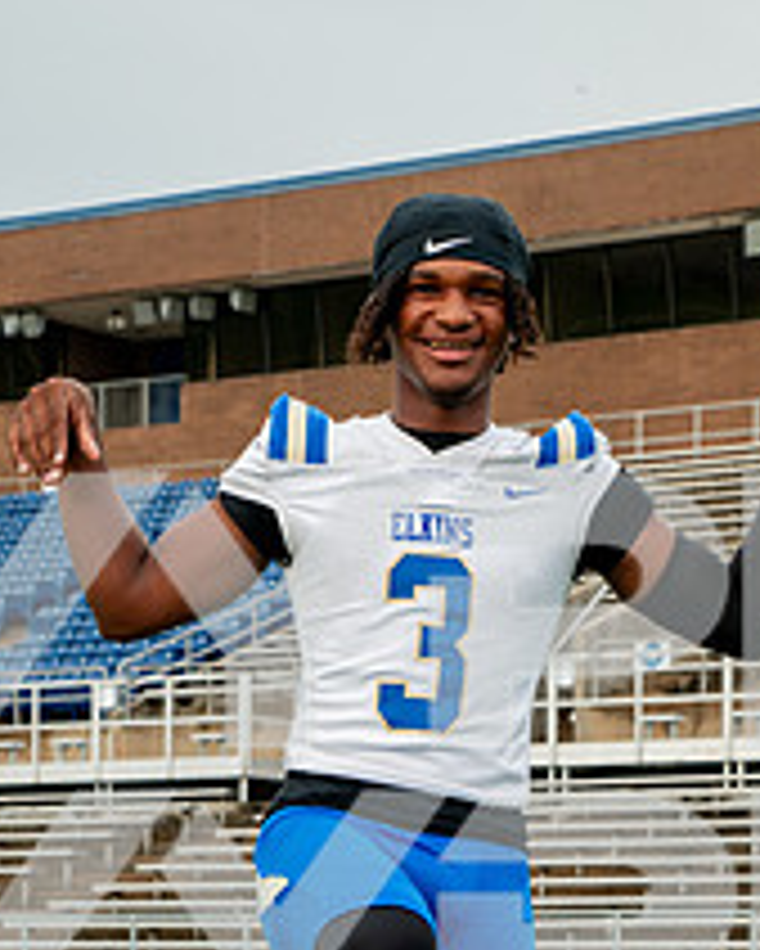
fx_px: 3484
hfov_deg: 12.4
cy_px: 932
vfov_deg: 15.3
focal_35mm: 124
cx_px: 387
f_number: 7.1
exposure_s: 1/320
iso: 200
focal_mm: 62
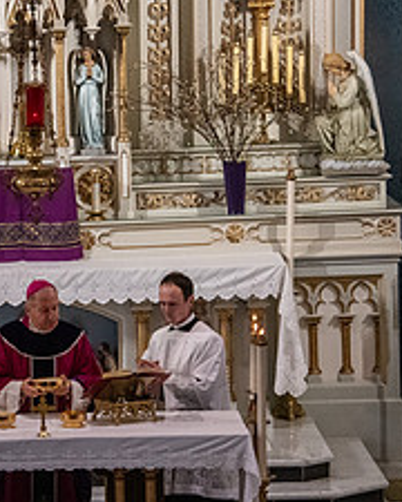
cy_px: 289
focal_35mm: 271
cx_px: -9
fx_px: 4030
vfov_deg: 7.1
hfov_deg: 5.7
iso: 4000
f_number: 11
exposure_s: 1/80
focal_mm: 112
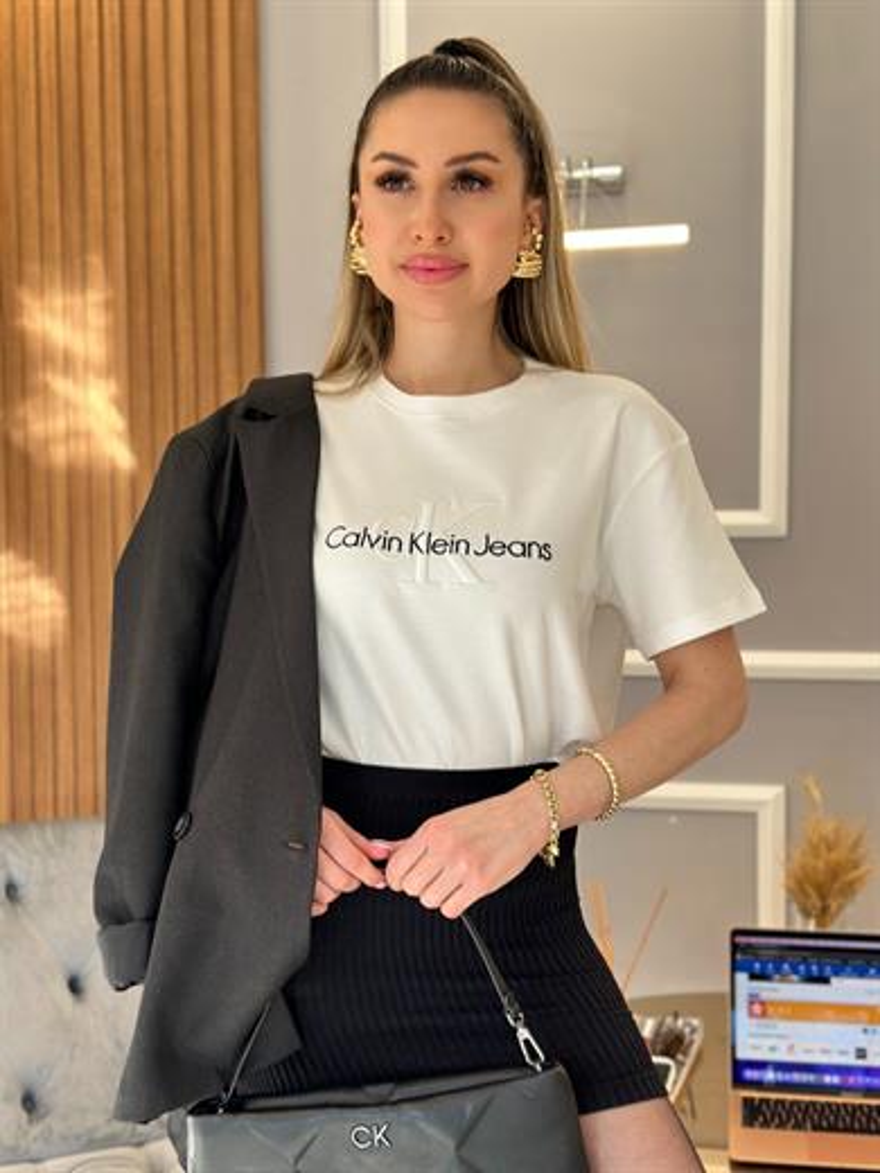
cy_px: 586
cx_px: 440
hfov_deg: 30.3
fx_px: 1627
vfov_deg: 39.7
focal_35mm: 48
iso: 80
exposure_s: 1/136
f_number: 1.78
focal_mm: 6.86
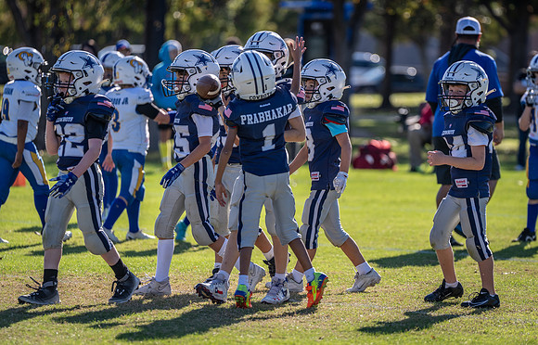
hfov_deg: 7.9
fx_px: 3915
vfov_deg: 5.0
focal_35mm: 265
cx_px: 331
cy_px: 171
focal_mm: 200
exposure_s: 1/1250
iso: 100
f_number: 2.8
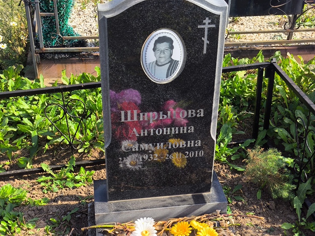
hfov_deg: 37.5
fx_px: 464
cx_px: 157
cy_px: 120
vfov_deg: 28.6
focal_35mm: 51
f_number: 1.7
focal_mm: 4.71
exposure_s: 1/832
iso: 50
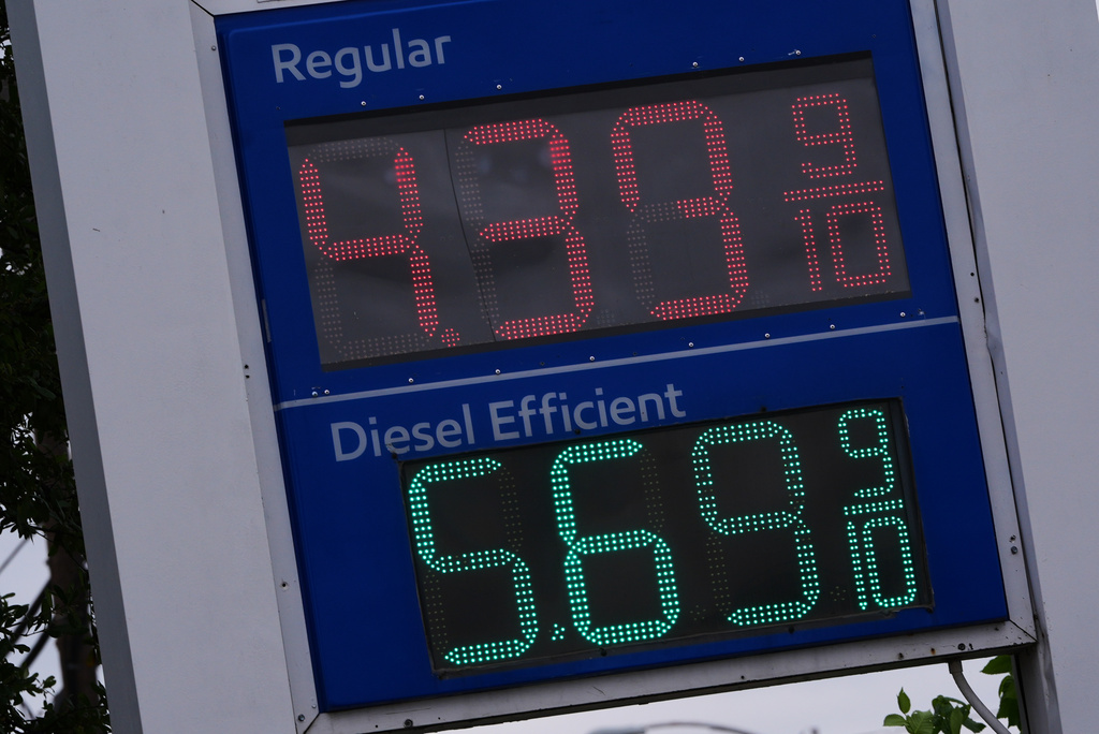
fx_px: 9163
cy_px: 367
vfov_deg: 4.6
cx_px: 550
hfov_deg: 6.9
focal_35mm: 300
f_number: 9
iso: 250
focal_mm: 200
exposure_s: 1/500
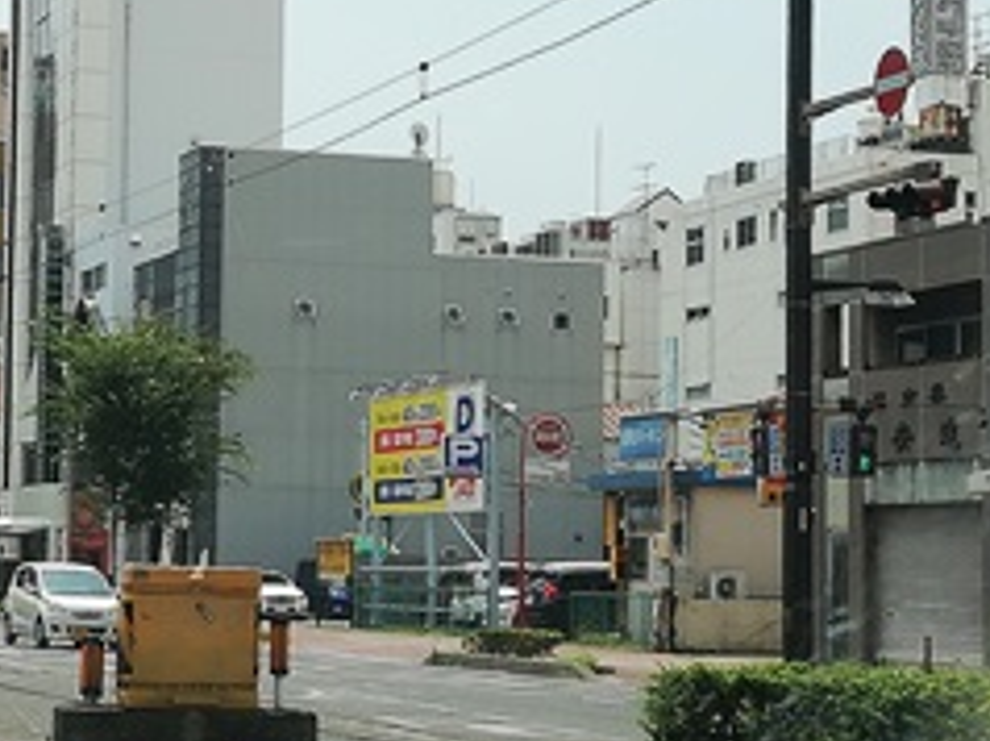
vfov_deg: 15.1
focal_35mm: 98
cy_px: 370
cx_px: 146
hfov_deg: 19.8
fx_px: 2800
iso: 50
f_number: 2.2
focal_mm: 3.81
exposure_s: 1/1142
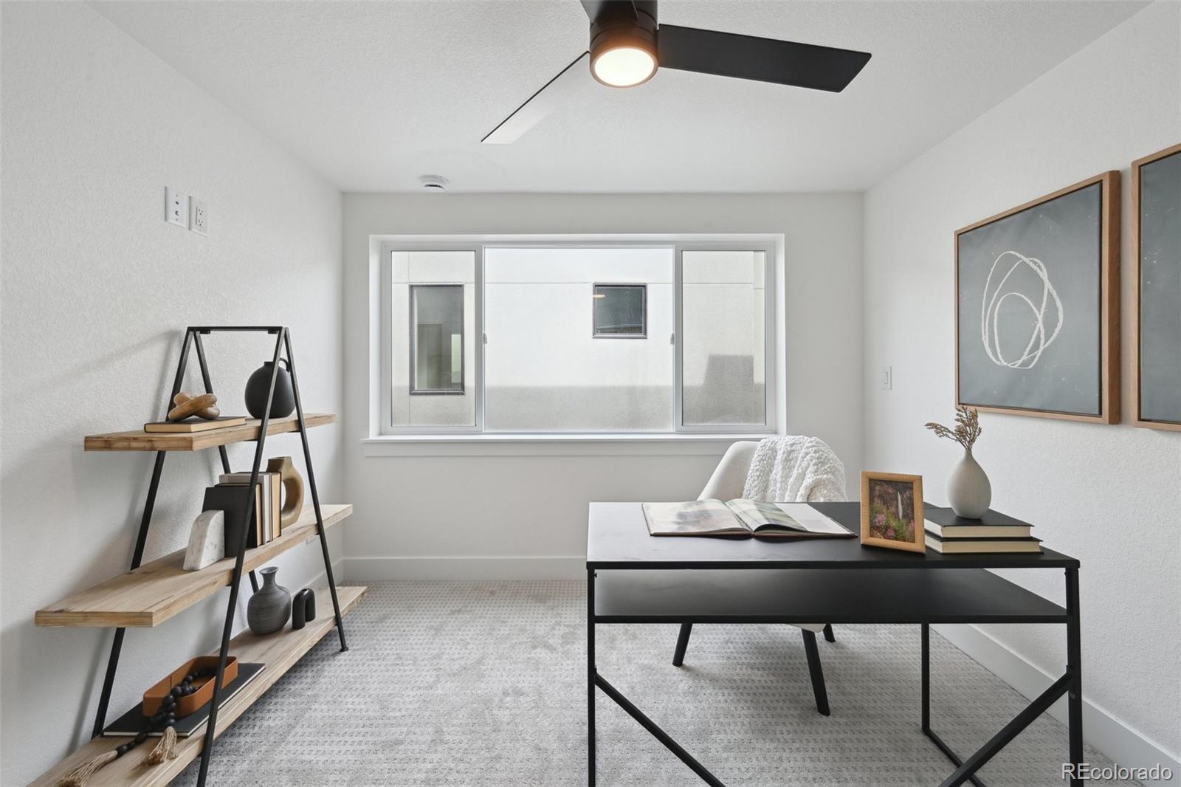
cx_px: 590
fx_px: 459
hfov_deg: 104.3
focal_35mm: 14
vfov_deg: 81.2
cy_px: 394
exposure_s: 1/40
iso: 400
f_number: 11
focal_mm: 14
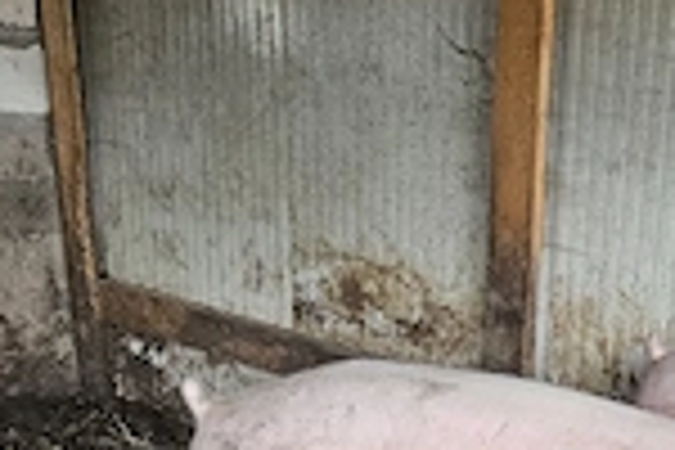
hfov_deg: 29.7
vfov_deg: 20.0
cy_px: 526
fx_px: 1200
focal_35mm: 64
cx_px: 644
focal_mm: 5.4
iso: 160
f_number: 1.8
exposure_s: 1/182
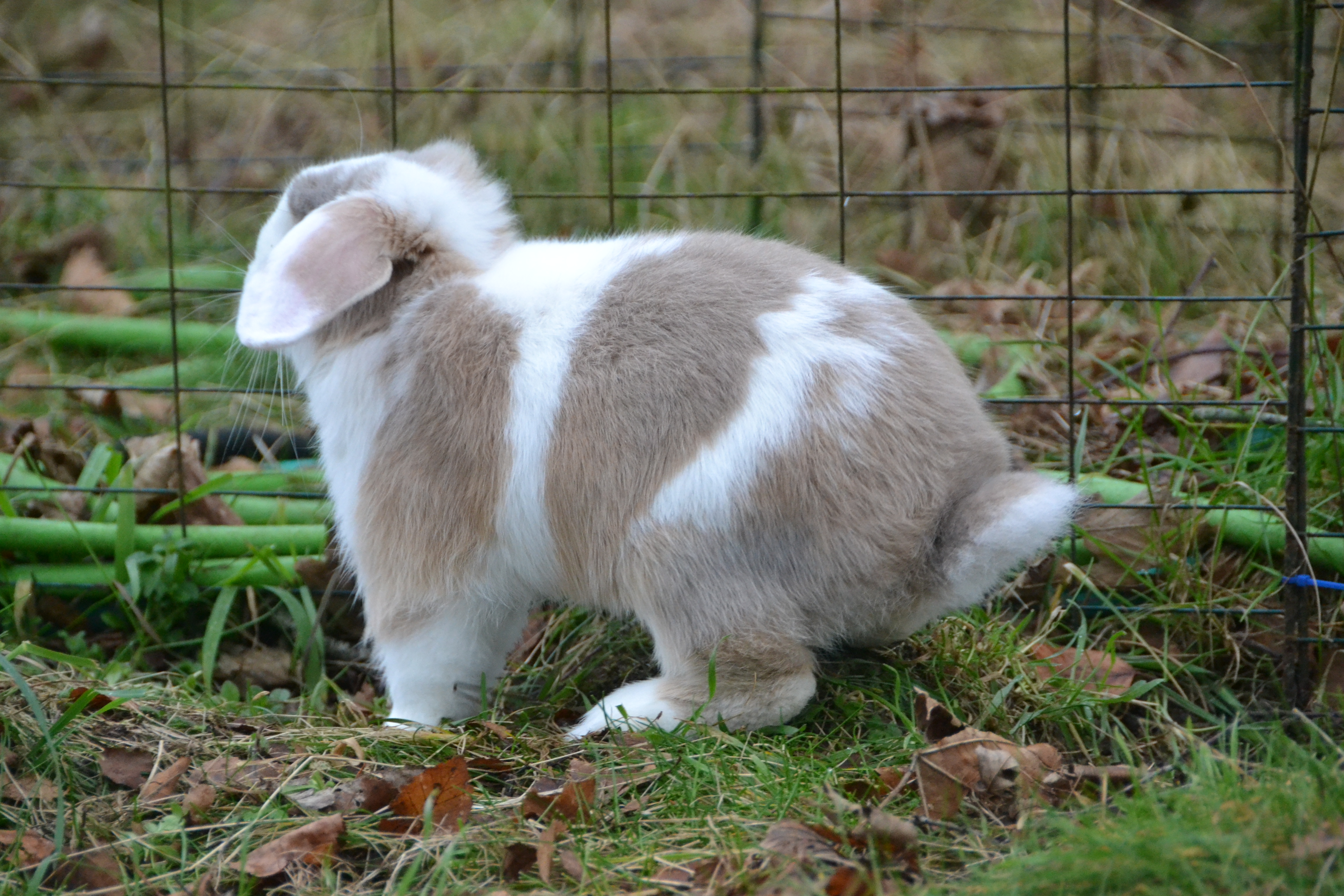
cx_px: 672
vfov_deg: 5.4
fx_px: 9519
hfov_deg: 8.1
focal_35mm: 255
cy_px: 448
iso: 2500
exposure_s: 1/500
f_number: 5.6
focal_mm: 170
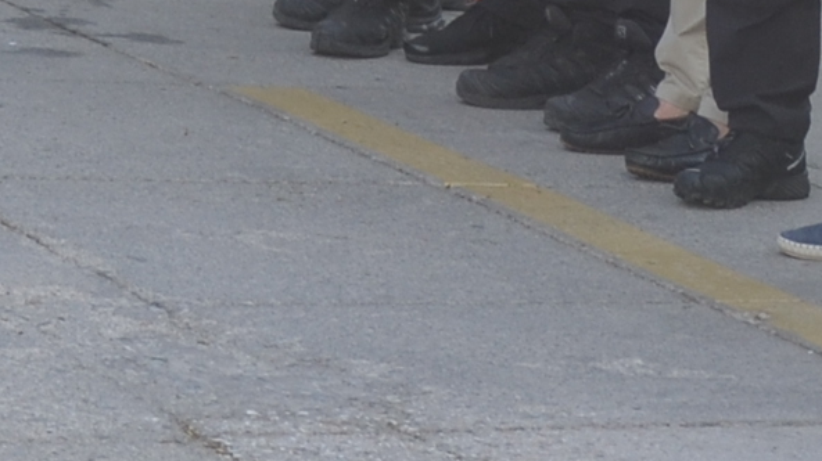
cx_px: 294
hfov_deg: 6.3
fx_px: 7457
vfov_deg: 3.4
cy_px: -1036
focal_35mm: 342
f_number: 7.1
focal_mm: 35
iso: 200
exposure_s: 1/200
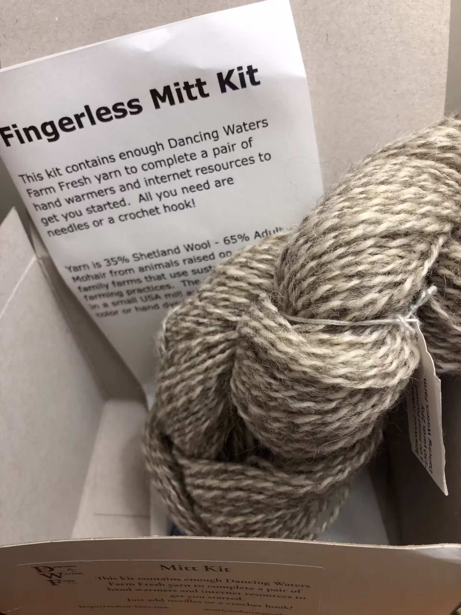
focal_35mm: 28
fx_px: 497
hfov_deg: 49.7
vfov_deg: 63.4
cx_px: 230
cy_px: 308
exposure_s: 1/30
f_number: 1.8
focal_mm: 3.99
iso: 25
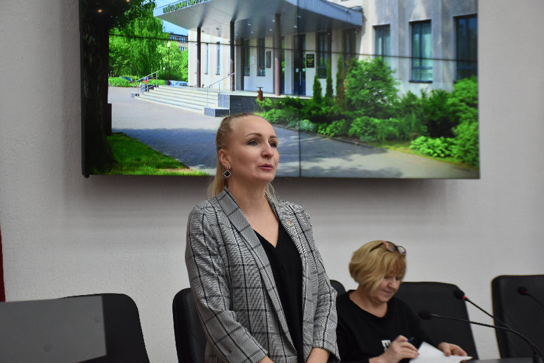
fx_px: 1088
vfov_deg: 18.9
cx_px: 272
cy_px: 182
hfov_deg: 28.1
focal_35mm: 72
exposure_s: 1/80
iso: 400
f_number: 4.5
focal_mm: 48
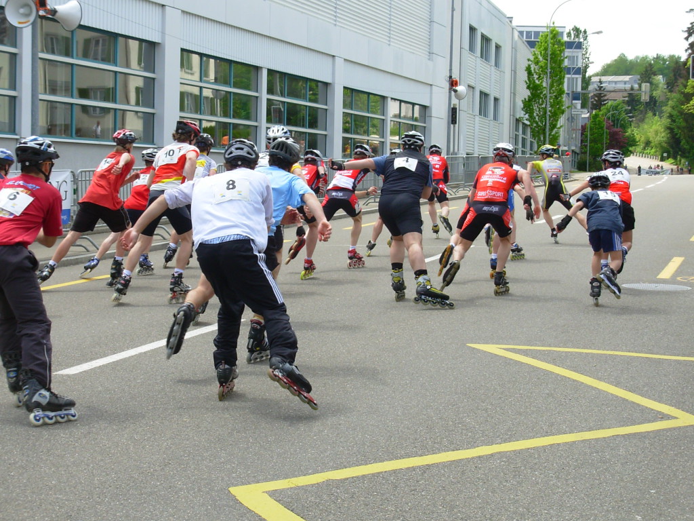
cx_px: 347
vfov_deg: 19.4
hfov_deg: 25.7
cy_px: 260
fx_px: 1524
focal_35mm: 76
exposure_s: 1/470
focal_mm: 12.5
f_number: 3.6
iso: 50
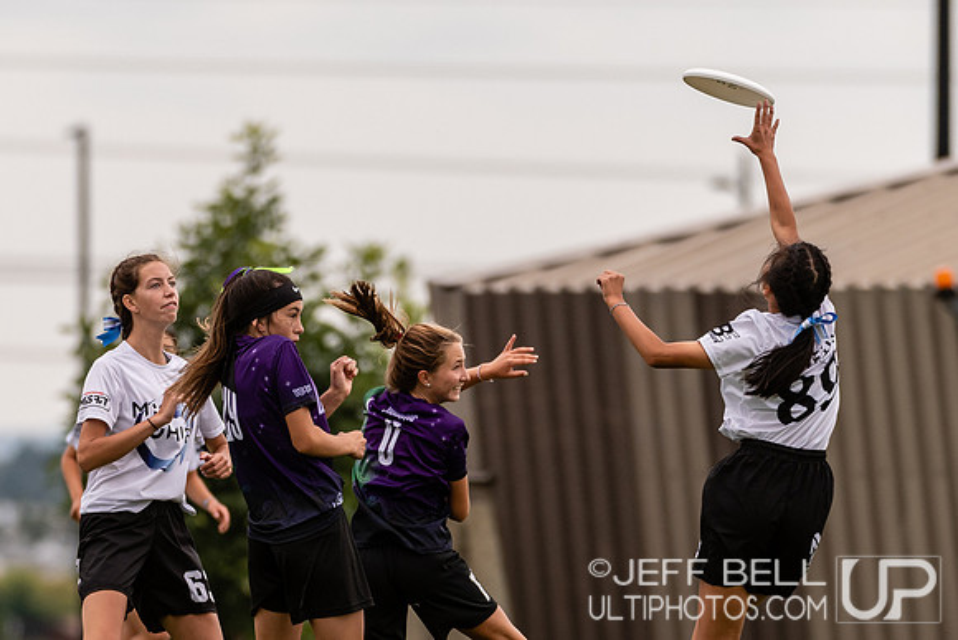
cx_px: 427
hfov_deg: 2.5
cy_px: 366
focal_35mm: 813
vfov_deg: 1.7
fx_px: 21638
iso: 220
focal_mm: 300
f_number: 4
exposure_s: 1/1000
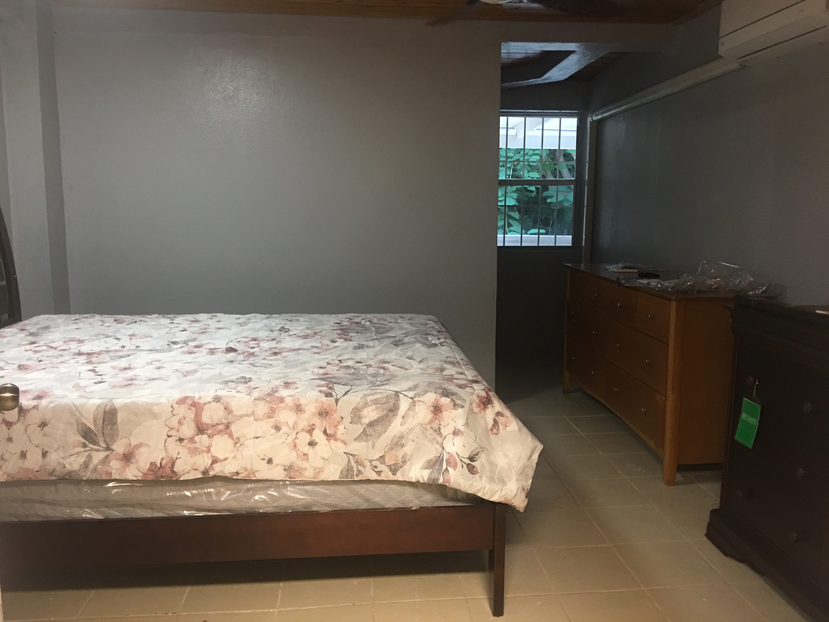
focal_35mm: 29
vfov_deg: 48.2
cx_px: 414
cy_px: 311
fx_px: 695
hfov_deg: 61.7
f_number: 2.2
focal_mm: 4.15
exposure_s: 1/8
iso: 100
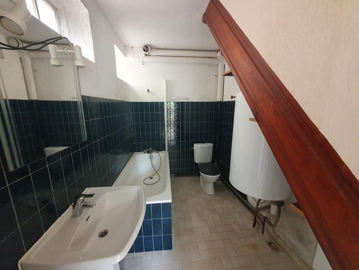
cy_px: 135
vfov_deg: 90.0
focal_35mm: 13
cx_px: 180
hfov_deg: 106.2
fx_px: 135
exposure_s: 1/33
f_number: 2.2
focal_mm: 1.8
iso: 640
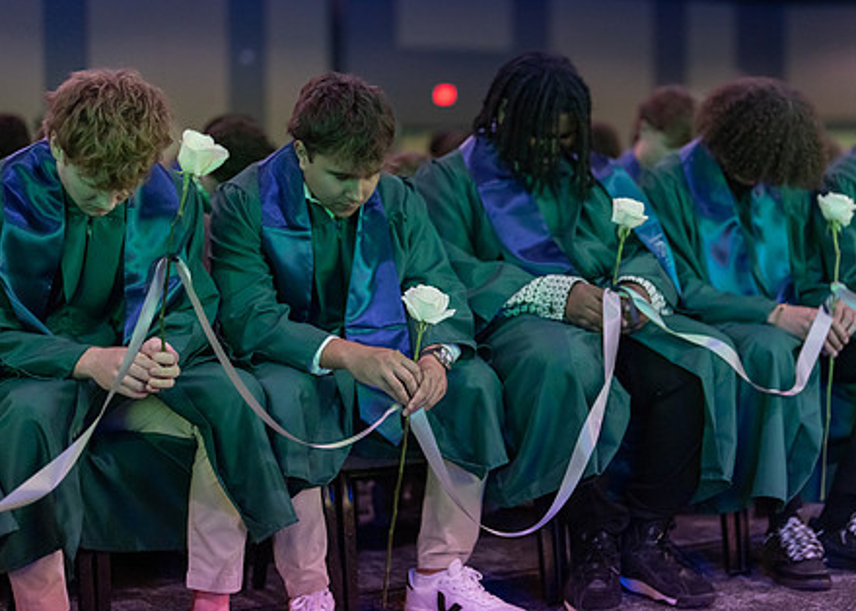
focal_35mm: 70
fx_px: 1701
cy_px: 255
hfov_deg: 28.1
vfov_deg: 20.3
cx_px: 543
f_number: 1.2
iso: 1000
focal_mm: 50
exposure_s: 1/400
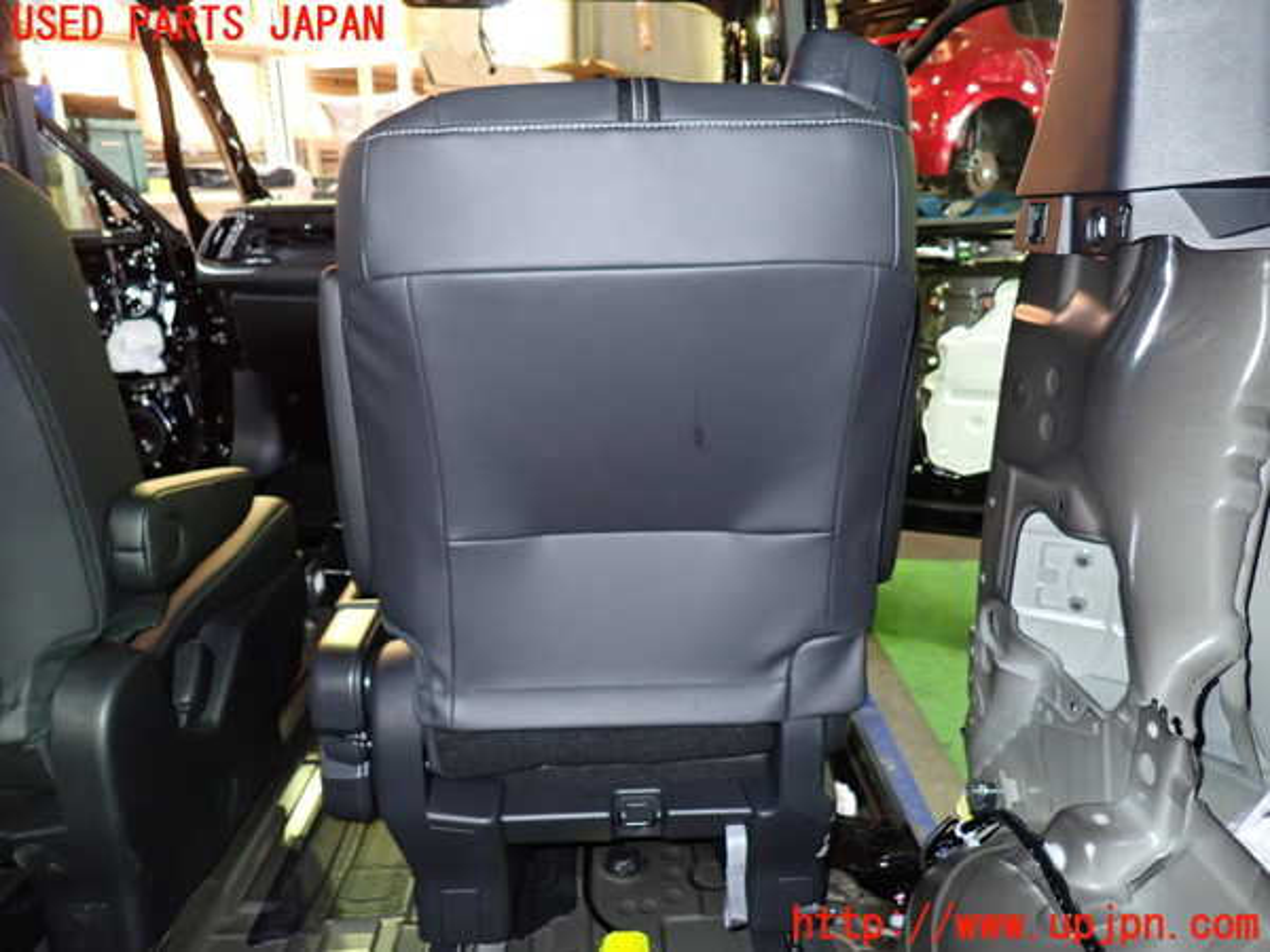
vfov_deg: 54.9
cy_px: 476
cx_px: 635
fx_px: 917
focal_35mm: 25
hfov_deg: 69.4
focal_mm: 4.5
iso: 320
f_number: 2
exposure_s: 1/30
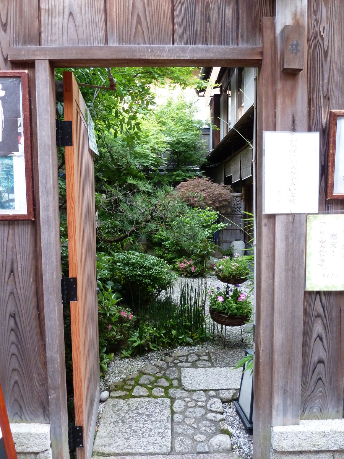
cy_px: 230
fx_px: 331
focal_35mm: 25
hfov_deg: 54.9
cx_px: 172
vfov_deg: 69.4
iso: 320
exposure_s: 1/30
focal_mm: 4.1
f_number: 3.3
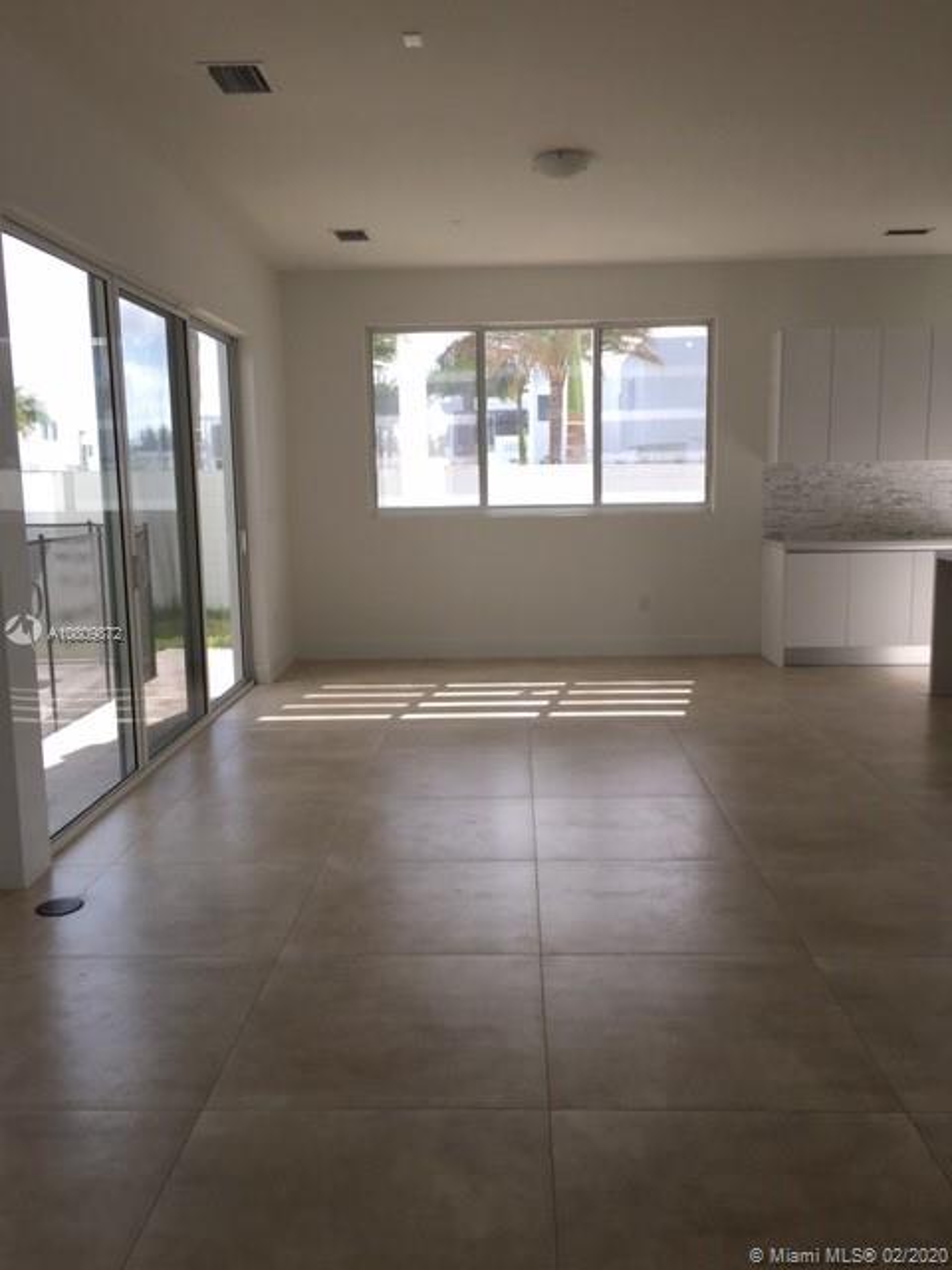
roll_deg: +0.5
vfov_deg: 61.7
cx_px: 476
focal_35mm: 29
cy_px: 635
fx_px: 1063
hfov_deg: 48.2
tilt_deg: -7.3
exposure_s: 1/120
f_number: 2.2
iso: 32
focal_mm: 4.15
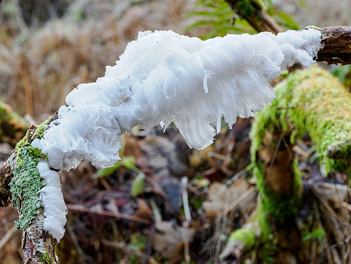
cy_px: 132
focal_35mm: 120
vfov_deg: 12.3
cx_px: 176
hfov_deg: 16.4
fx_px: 1217
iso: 200
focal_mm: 60
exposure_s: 1/10
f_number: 7.1
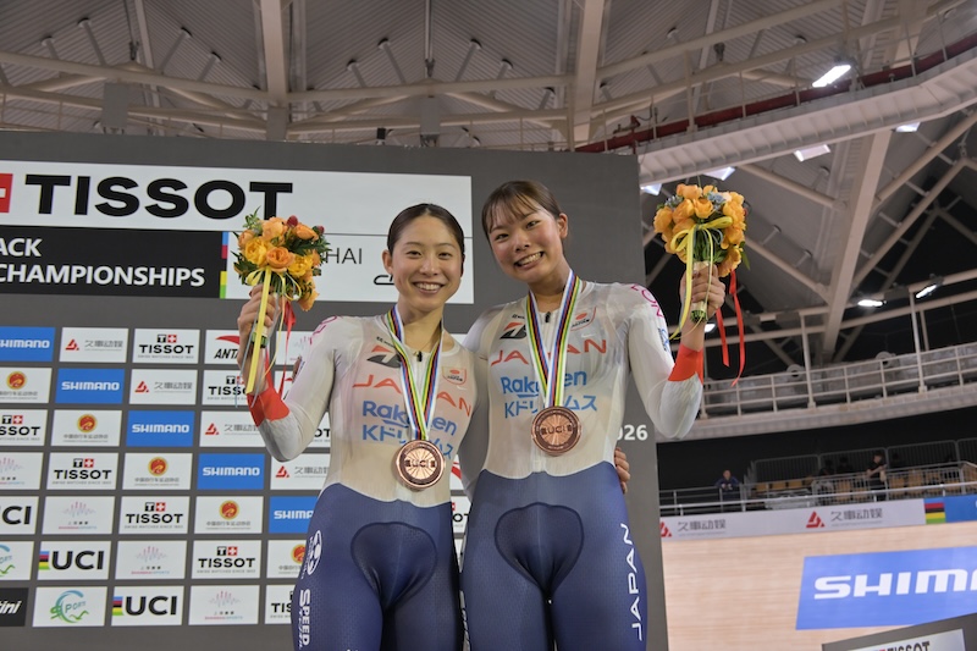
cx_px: 488
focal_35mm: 43
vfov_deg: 31.2
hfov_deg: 45.4
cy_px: 326
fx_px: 1167
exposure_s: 1/200
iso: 1600
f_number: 8
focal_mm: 43
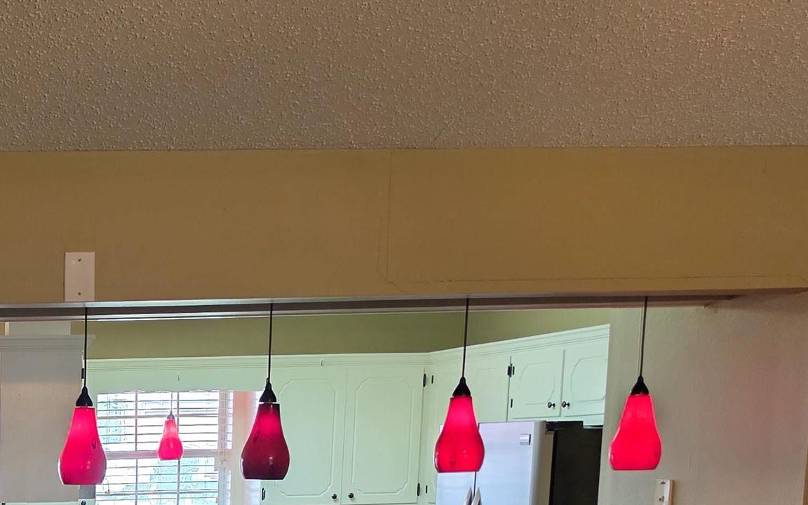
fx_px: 1431
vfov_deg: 18.2
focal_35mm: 65
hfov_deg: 28.2
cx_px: -118
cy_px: 715
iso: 250
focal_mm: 6.5
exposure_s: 1/120
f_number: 1.4
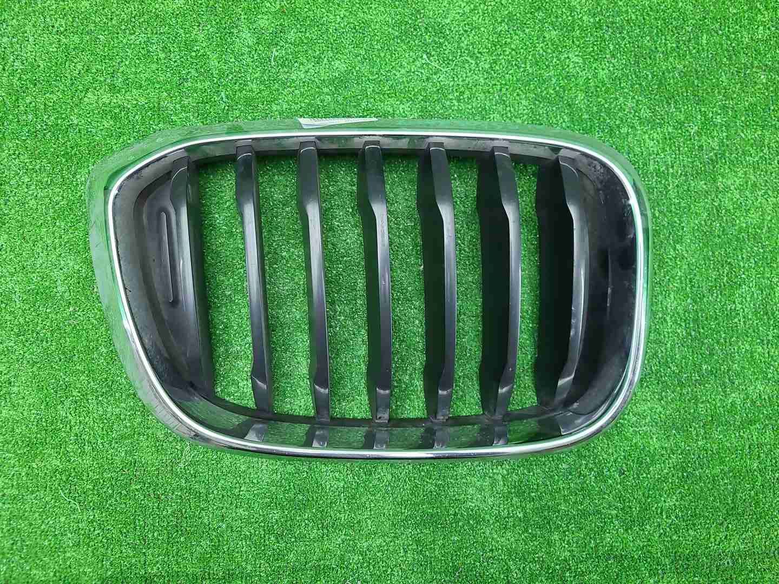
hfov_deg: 67.3
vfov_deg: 53.1
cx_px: 390
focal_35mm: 26
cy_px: 292
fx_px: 585
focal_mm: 5.4
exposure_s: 1/50
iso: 348
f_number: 1.8
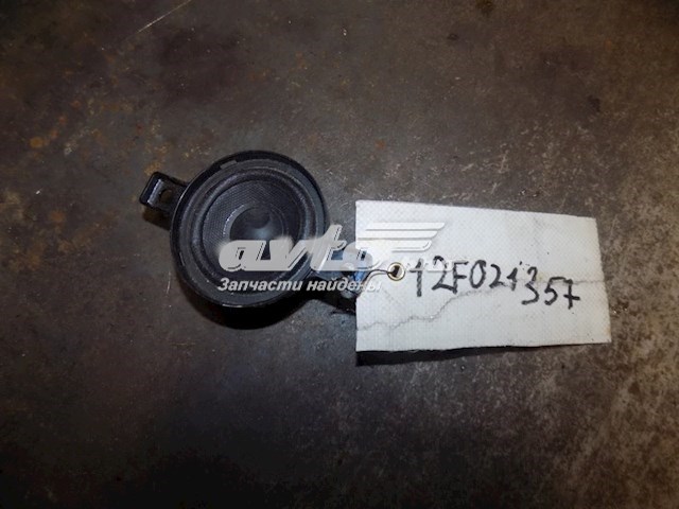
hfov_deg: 73.9
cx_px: 340
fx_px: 451
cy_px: 254
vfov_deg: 58.9
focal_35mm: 23
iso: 200
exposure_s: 1/30
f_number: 3.1
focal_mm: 4
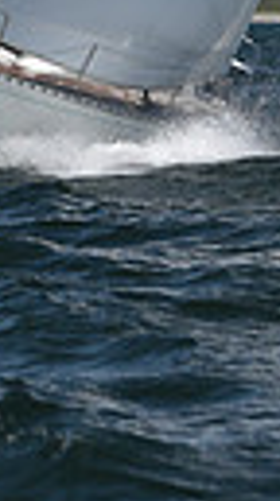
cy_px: -497
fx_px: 7276
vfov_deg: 3.9
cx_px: 134
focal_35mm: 548
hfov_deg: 2.2
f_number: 6.3
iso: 250
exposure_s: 1/1000
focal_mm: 116
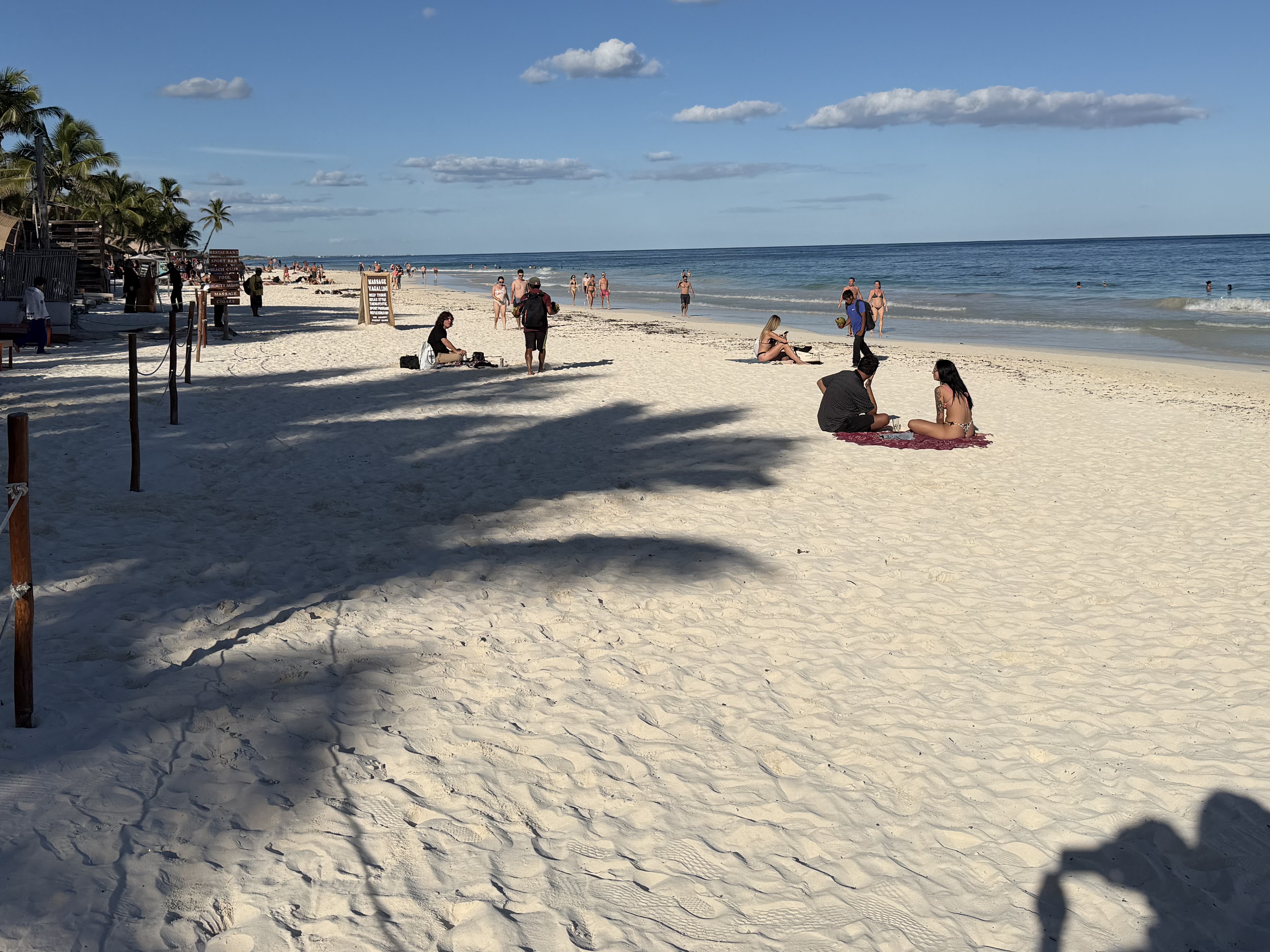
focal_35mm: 35
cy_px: 297
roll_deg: +1.3
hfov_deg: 52.6
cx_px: 636
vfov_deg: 40.1
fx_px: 1284
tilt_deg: -3.1
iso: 80
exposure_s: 1/14286
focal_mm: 6.76
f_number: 1.78
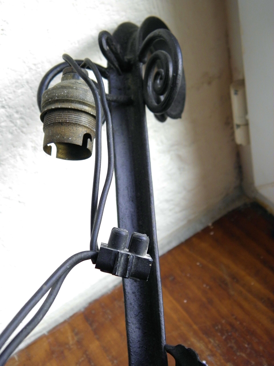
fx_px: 528
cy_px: 183
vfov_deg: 38.2
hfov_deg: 29.1
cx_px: 137
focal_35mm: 50
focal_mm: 9.1
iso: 125
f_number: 4
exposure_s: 1/50
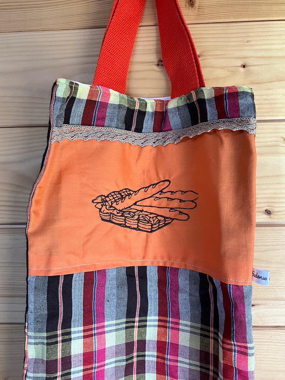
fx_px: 318
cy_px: 190
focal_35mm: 29
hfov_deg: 48.2
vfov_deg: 61.7
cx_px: 142
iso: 50
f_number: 1.8
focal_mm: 3
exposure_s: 1/100
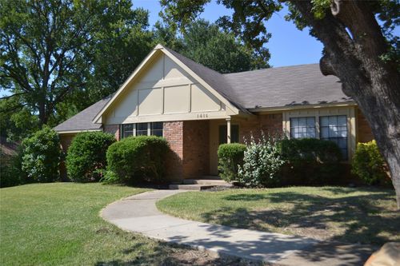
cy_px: 133
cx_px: 200
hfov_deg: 57.2
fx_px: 367
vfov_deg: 39.9
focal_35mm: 33
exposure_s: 1/640
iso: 100
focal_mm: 22
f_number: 3.8
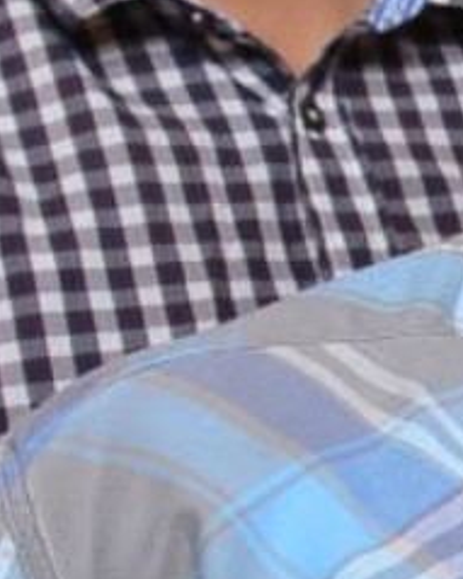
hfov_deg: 5.9
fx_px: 3634
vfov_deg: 9.1
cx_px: 2001
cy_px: 548
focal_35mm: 212
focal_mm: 24
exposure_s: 1/125
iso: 250
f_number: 5
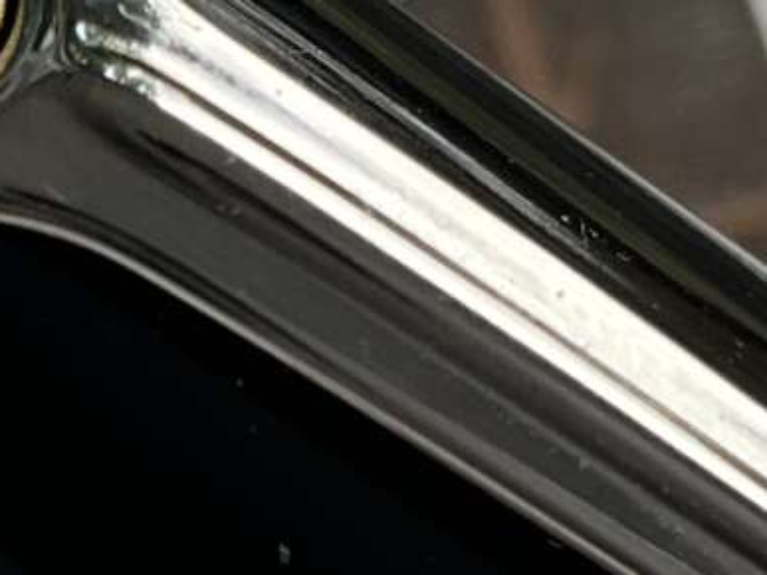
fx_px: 4253
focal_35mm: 192
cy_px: 282
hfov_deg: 10.3
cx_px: 339
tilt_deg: -58.0
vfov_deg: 7.7
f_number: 1.8
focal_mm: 3
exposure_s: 1/149
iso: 20
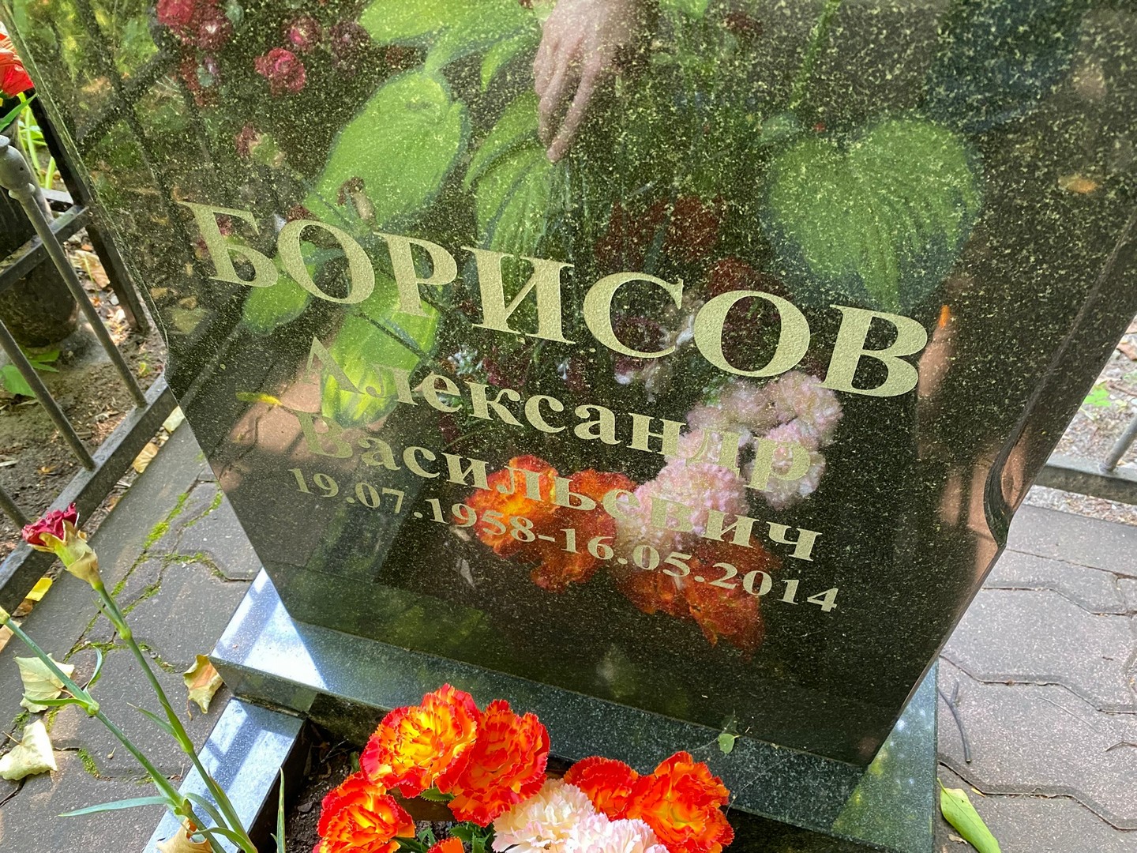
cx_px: 568
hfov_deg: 67.3
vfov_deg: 53.1
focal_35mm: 26
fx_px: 854
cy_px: 426
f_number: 1.8
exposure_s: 1/60
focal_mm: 4.25
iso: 320
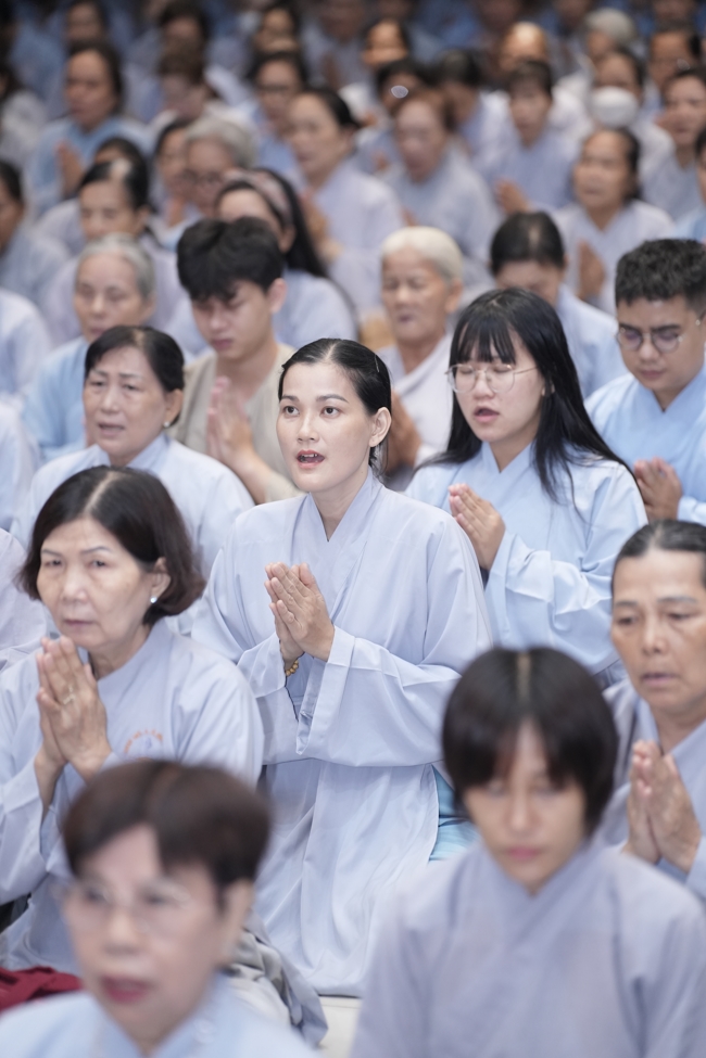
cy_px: 529
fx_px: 4412
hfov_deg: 9.1
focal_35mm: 150
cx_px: 353
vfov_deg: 13.7
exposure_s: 1/200
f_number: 2.8
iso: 2000
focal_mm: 150
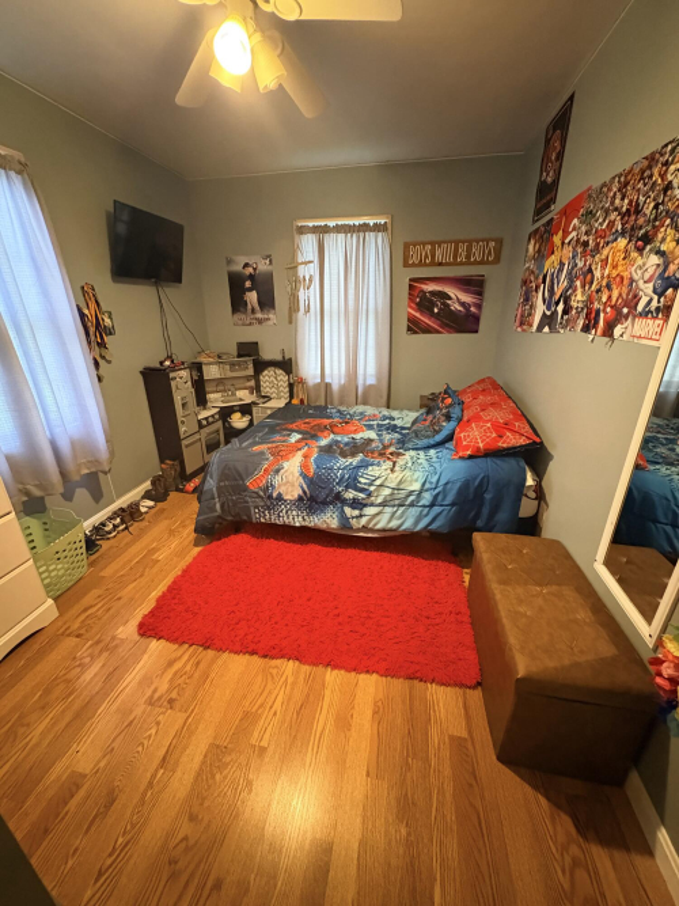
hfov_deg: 85.7
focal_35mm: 14
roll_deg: +0.1
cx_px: 340
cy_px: 453
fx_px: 366
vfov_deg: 102.1
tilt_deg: -21.0
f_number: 2.2
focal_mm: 2.22
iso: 1000
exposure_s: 1/40
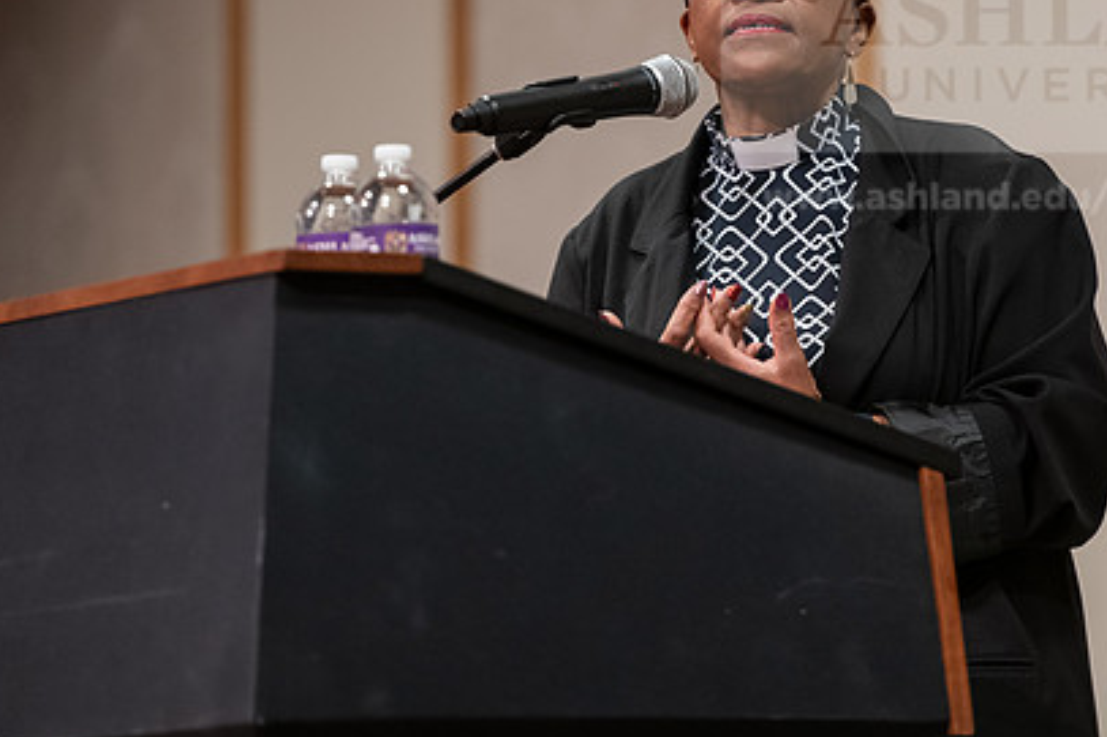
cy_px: 254
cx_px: 639
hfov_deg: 7.6
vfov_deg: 5.1
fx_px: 8329
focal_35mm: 271
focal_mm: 190
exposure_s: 1/200
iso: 2500
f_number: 3.2
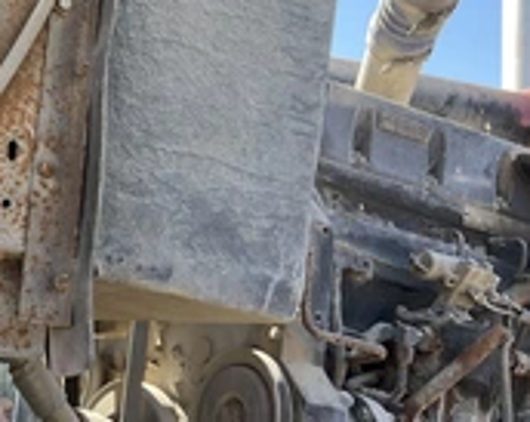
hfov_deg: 26.3
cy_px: 126
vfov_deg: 22.9
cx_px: -65
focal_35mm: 66
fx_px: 1034
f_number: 1.8
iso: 25
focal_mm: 3
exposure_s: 1/186
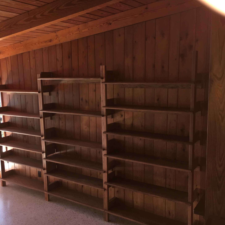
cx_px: 107
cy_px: 118
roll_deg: +1.0
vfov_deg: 46.0
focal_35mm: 36
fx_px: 265
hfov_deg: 46.0
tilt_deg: -10.1
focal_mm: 4.15
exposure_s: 1/30
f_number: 2.2
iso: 64
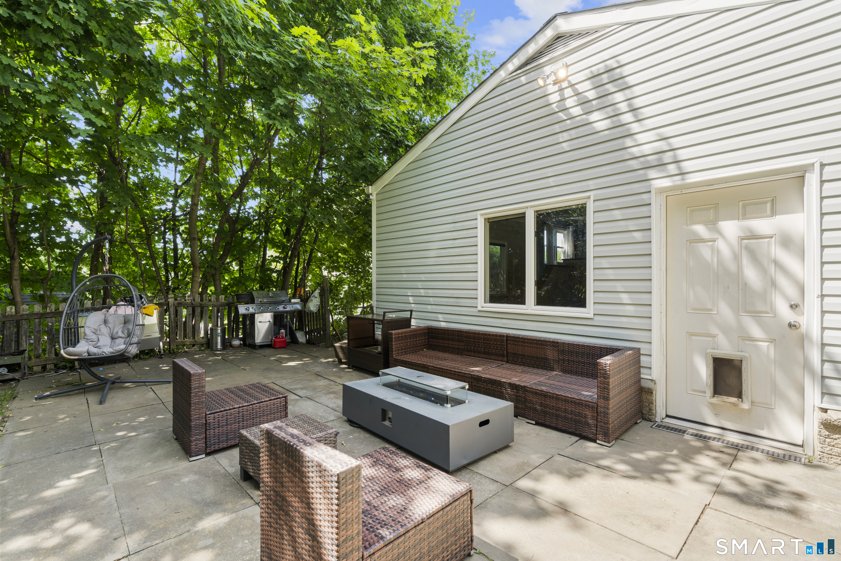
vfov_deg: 73.7
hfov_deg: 96.7
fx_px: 374
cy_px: 280
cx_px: 420
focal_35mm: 16
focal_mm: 16
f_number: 9
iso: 200
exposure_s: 1/5
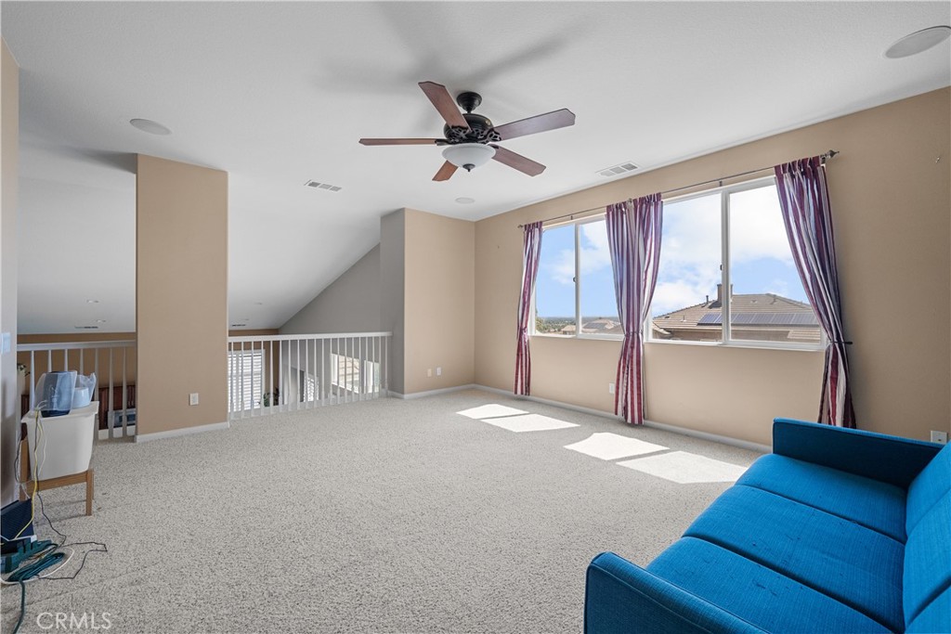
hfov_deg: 104.2
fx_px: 370
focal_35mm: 14
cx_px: 476
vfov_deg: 81.2
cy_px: 317
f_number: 9
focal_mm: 14
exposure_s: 1/80
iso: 640
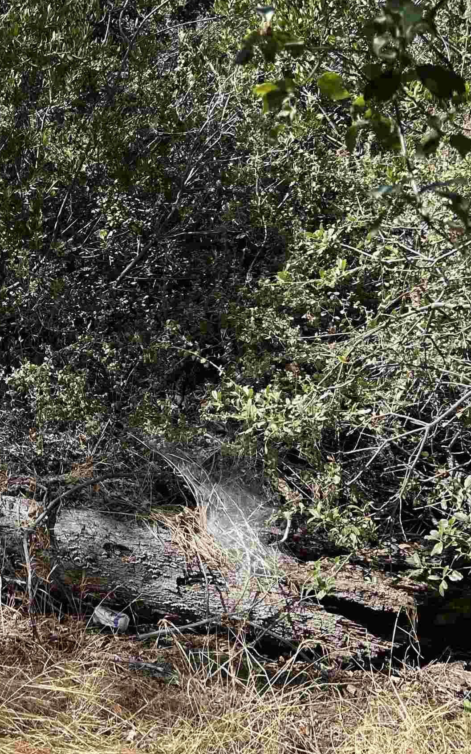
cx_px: -7
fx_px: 1027
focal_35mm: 50
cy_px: 349
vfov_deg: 40.3
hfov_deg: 24.6
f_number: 1.5
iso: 50
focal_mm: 5.7
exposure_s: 1/1266
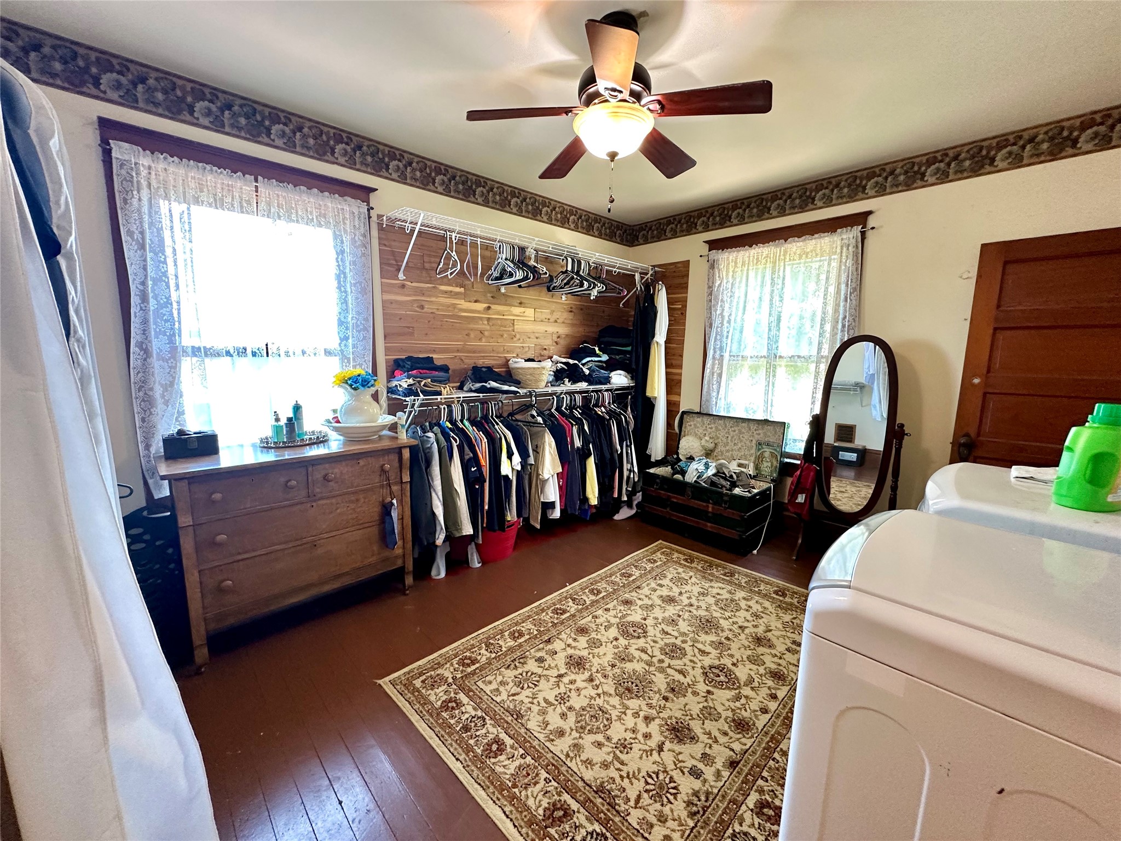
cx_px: 560
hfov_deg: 102.1
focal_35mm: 14
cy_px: 420
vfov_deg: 85.7
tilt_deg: -8.3
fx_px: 453
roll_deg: -0.5
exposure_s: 1/60
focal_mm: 2.22
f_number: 2.2
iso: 250
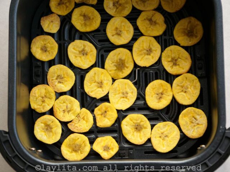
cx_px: 115
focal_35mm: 108
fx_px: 718
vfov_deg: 13.7
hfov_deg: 18.2
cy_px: 86
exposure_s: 1/125
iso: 800
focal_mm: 54
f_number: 5
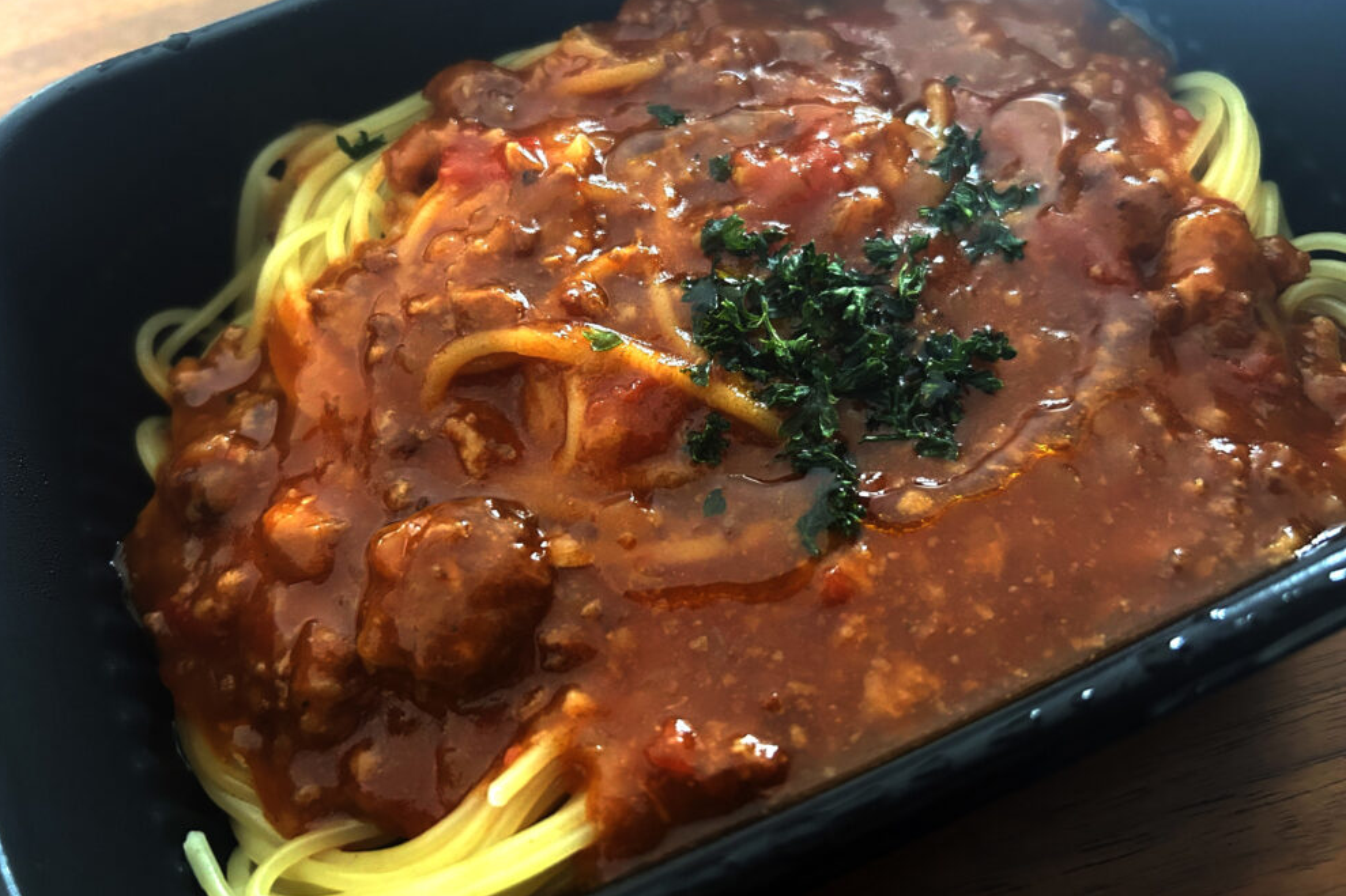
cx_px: 671
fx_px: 1047
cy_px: 386
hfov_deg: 65.5
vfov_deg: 46.3
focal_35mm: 28
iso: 500
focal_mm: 5.7
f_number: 1.5
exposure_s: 1/57
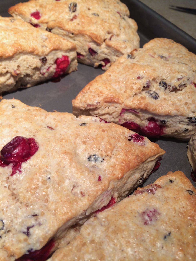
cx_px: 98
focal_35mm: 30
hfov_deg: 46.8
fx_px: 226
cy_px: 130
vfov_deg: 60.0
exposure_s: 1/40
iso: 40
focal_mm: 4.12
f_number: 2.2
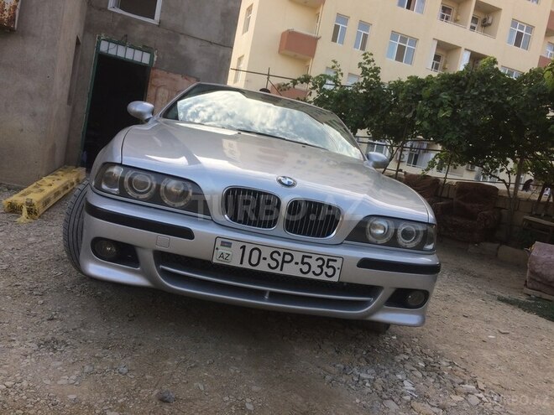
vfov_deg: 48.2
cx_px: 277
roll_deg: -10.9
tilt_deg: -5.4
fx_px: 464
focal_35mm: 29
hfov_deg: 61.7
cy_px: 208
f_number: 2.2
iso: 32
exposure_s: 1/304
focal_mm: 4.15
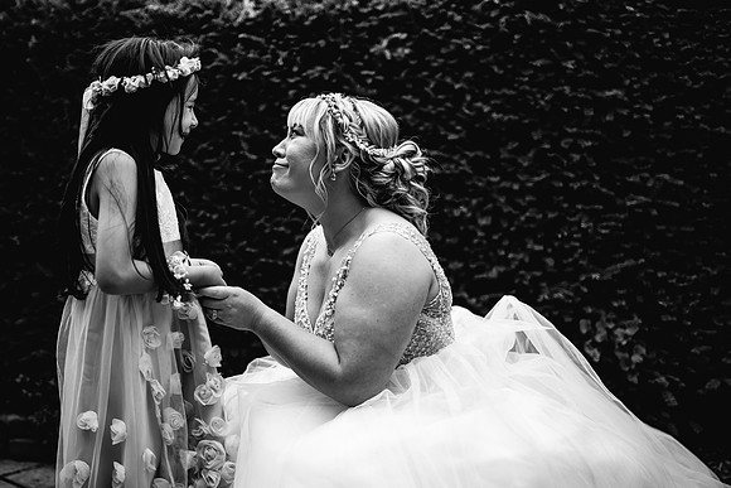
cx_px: 366
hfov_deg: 54.4
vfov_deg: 37.9
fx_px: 711
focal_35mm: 35
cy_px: 244
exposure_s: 1/1600
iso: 100
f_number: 1.4
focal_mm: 35
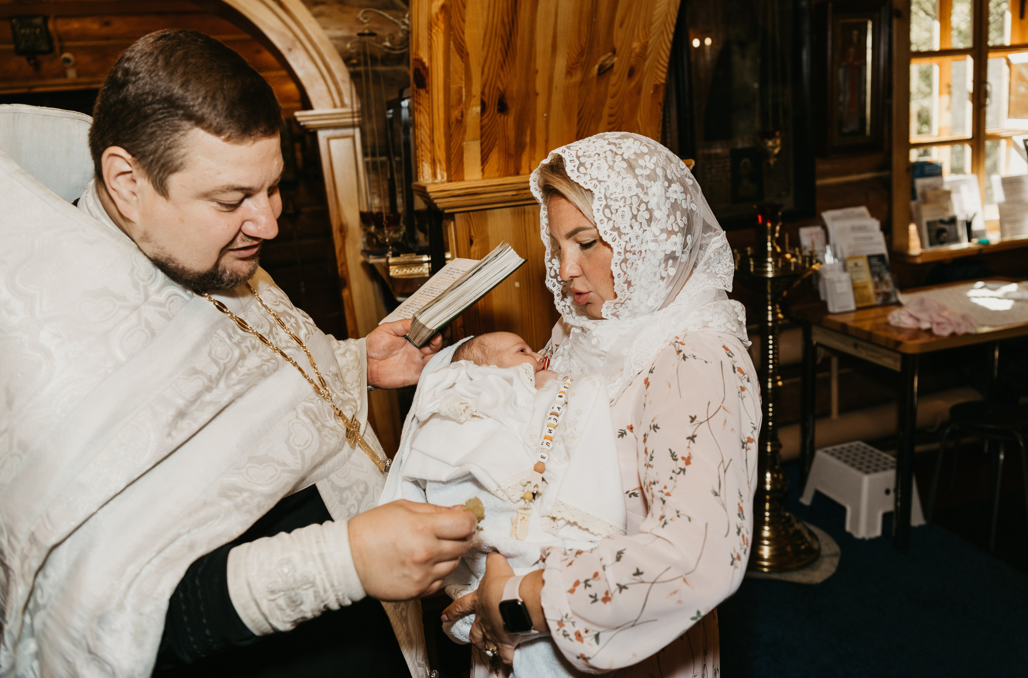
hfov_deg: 62.9
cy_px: 331
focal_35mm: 30
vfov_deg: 44.0
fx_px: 840
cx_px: 522
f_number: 3.5
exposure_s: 1/160
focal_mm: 29
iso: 320
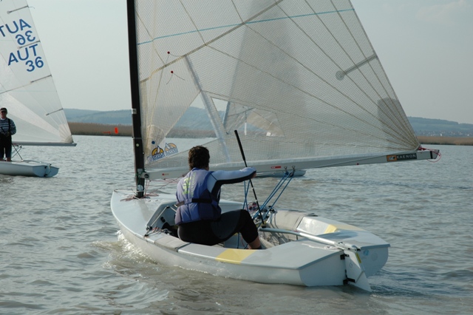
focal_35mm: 93
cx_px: 236
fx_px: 1221
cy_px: 158
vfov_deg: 14.7
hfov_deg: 21.9
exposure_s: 1/400
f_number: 10
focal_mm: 62
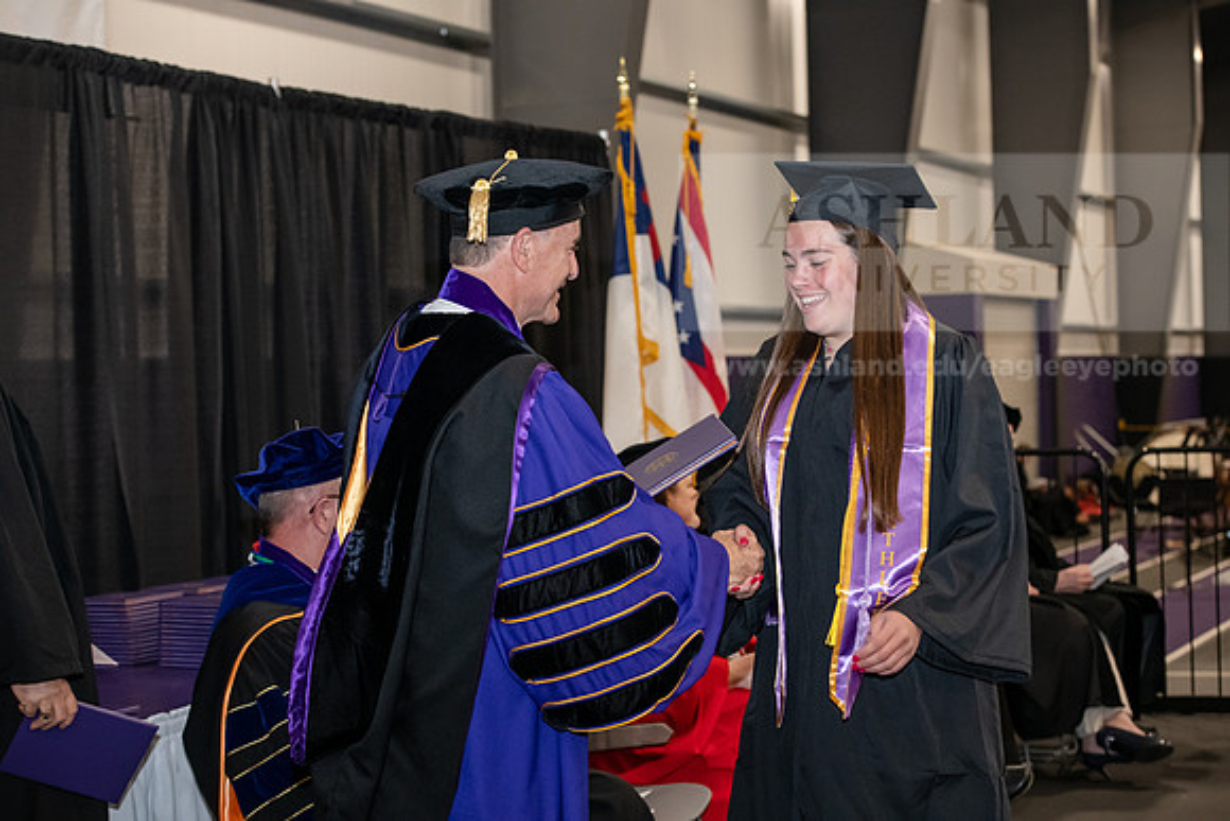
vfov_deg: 19.5
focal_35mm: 70
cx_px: 615
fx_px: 2392
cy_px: 410
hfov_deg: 28.8
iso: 2500
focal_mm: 70
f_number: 5
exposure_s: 1/200
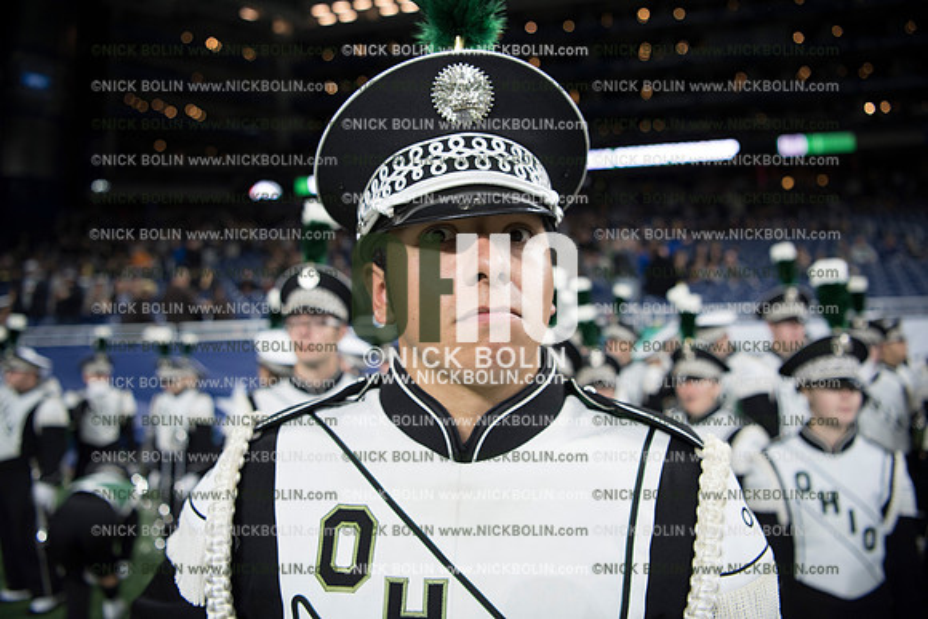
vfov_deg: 53.2
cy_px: 310
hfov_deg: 73.7
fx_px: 619
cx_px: 464
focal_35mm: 24
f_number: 2.8
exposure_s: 1/800
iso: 1250
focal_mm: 24
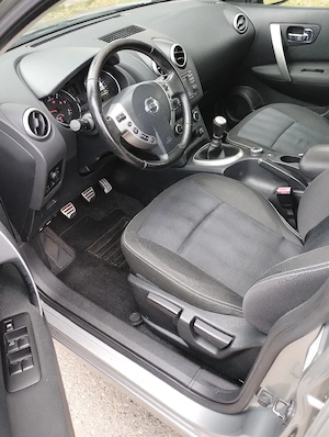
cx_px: 164
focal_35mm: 28
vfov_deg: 63.4
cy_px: 218
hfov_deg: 49.9
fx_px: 354
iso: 178
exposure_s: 1/50
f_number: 1.8
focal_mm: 4.27
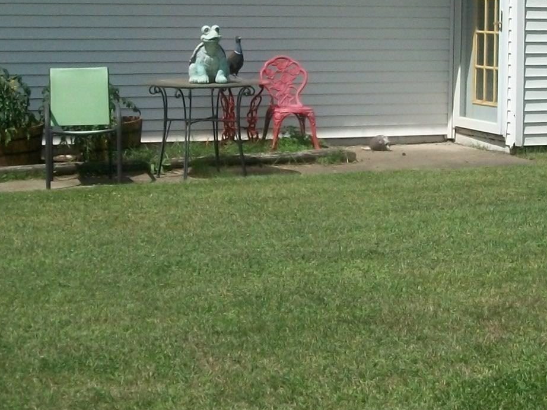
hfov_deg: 21.7
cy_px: 109
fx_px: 1422
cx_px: 327
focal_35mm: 90
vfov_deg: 16.3
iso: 80
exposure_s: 1/500
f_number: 5.5
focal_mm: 5.7
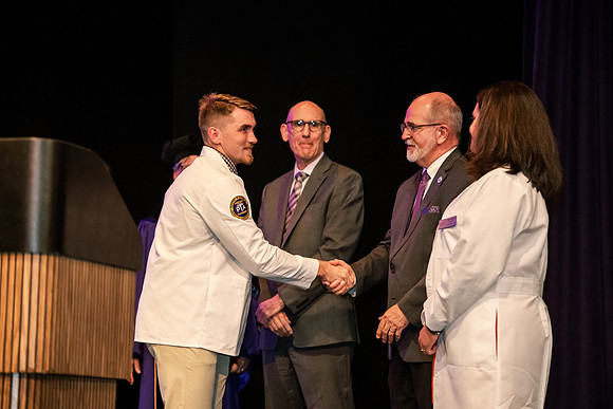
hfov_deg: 17.1
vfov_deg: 11.4
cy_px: 204
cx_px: 306
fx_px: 2044
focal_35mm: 120
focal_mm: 120
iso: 3200
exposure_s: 1/200
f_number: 3.5
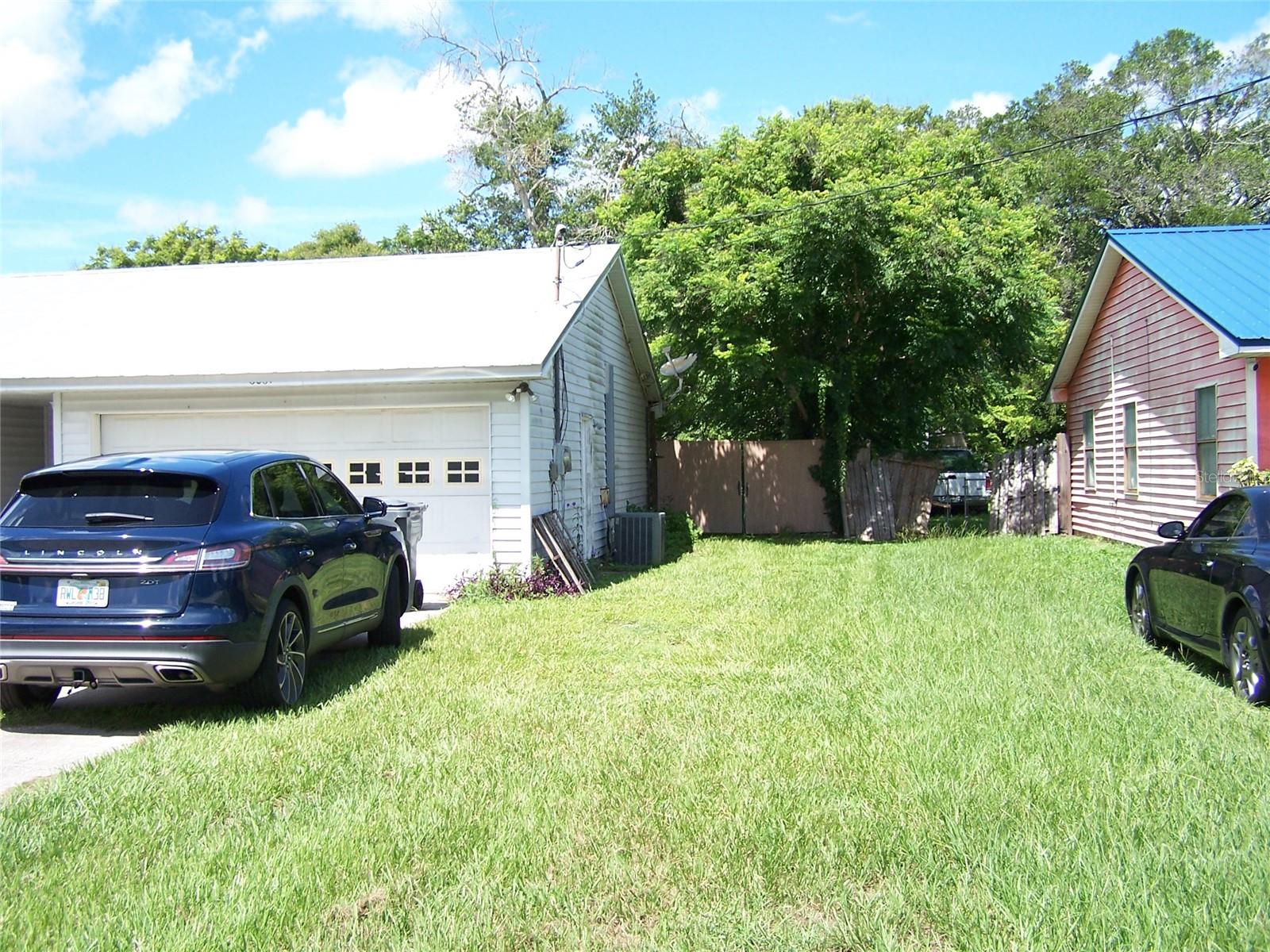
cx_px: 635
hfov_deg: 49.0
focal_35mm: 38
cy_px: 476
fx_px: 1394
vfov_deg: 37.7
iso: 80
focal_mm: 6.3
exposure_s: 1/500
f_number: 2.8
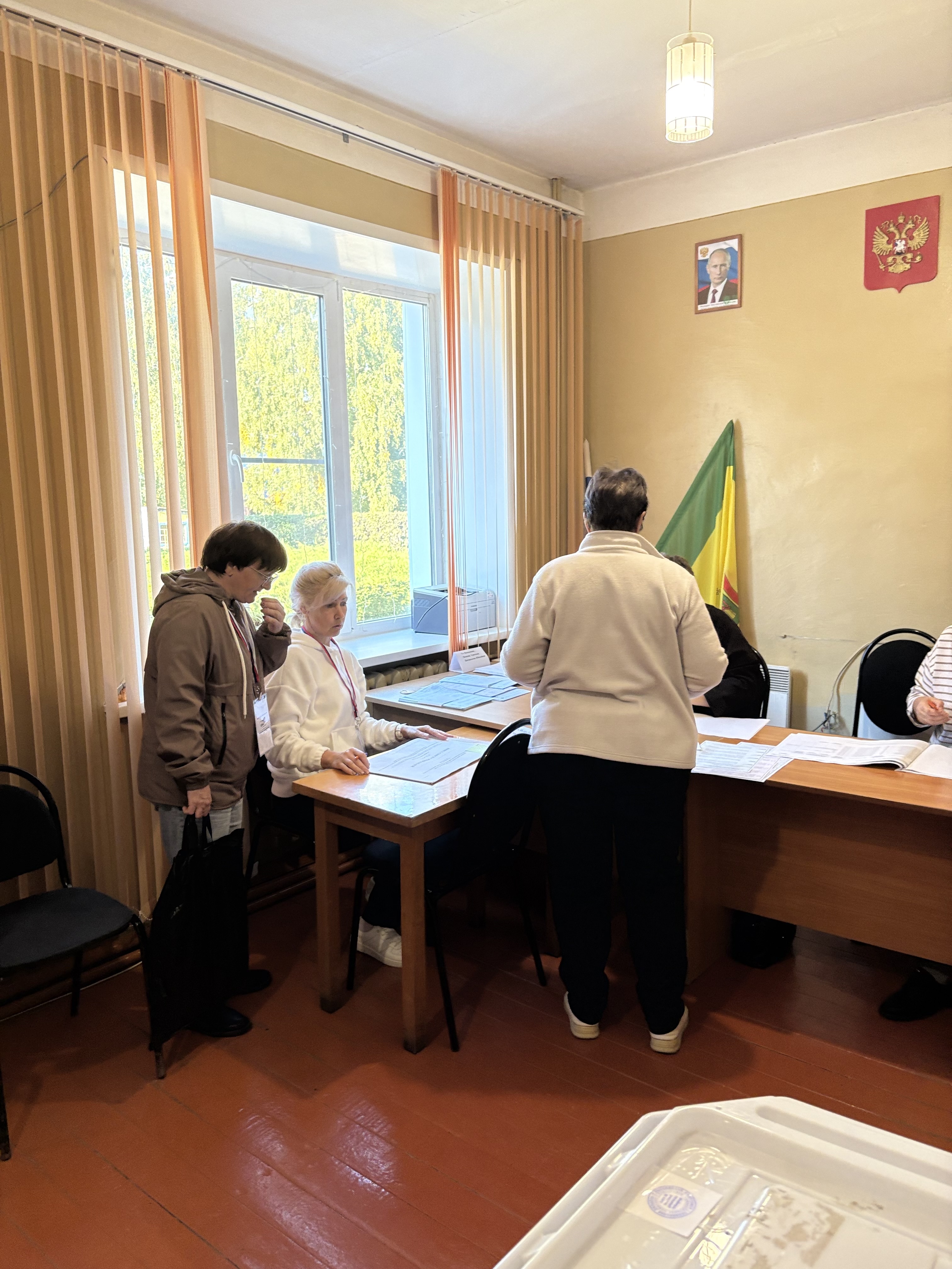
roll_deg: +0.6
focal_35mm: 26
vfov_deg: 67.3
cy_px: 634
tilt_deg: -9.1
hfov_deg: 53.1
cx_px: 476
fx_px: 953
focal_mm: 5.96
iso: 125
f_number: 1.6
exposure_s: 1/122
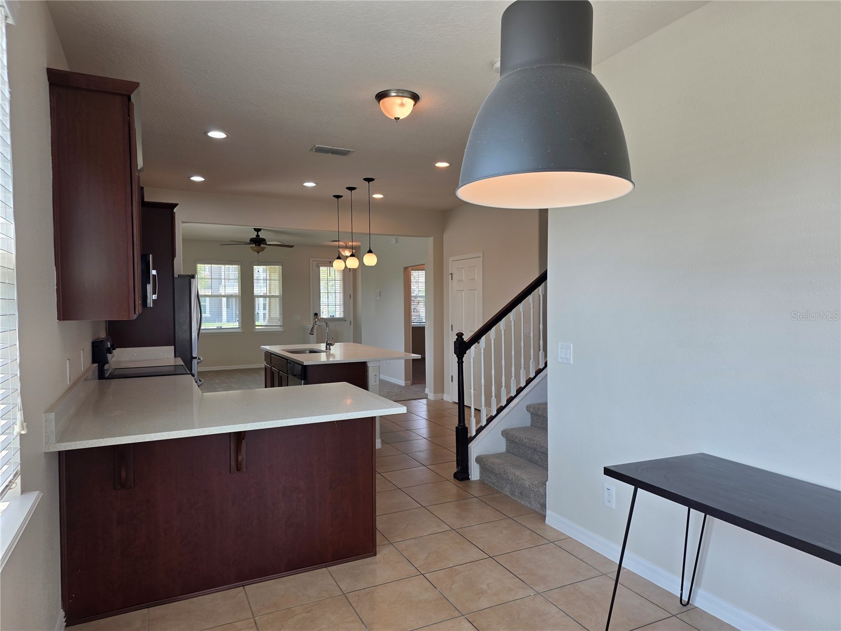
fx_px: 559
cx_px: 420
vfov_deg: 58.9
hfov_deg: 73.9
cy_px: 316
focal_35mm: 23
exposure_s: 1/120
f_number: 1.7
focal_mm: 6.3
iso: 40
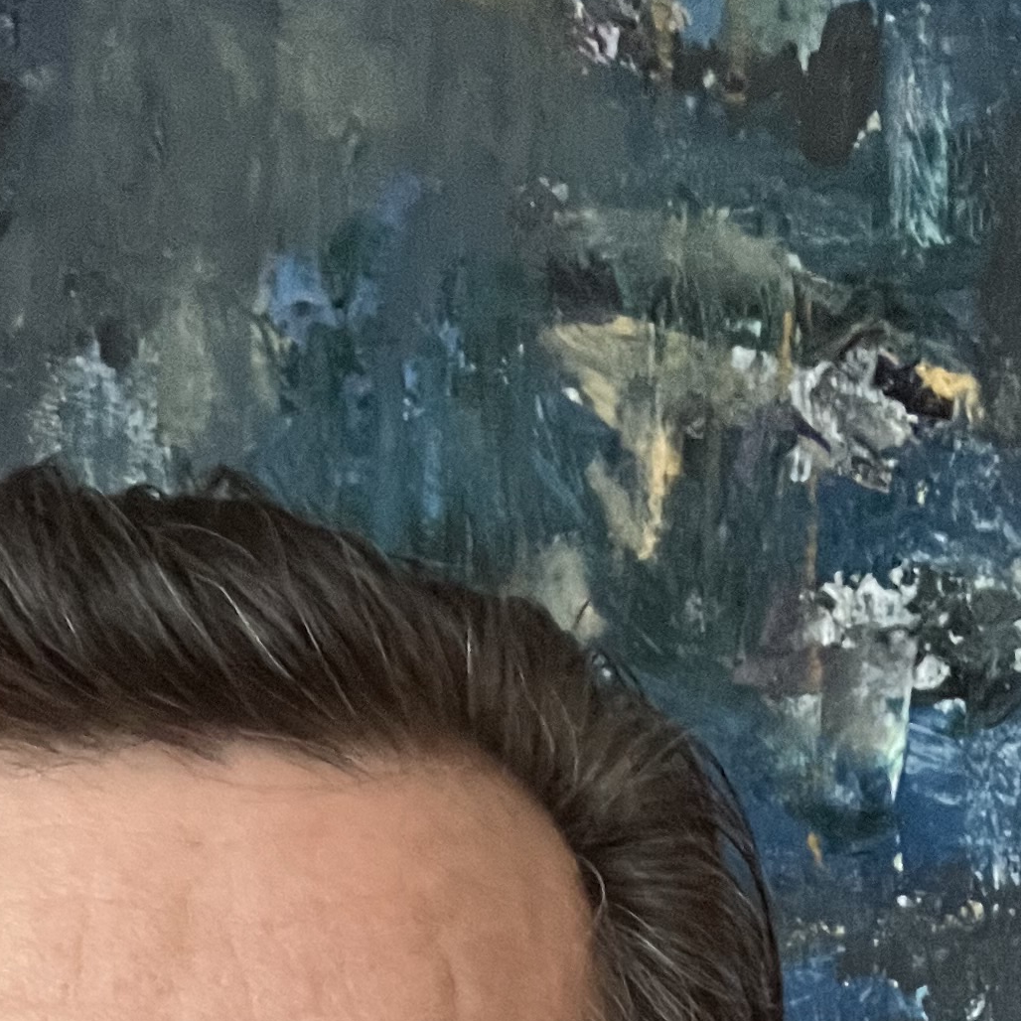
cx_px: 441
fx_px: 2836
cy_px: 1424
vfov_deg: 18.6
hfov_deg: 20.4
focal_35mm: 85
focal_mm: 2.87
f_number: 2.2
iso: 500
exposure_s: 1/25
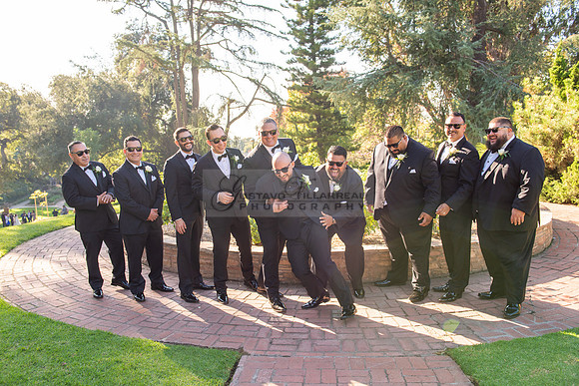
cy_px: 193
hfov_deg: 60.3
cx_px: 290
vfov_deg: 42.3
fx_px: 499
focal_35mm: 31
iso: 200
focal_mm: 31
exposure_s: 1/250
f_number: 5.6
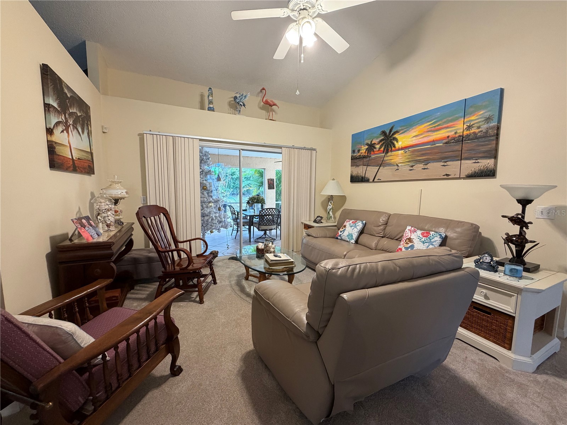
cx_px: 284
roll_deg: -0.1
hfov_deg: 102.1
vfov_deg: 85.7
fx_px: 229
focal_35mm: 14
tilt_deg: -6.2
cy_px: 212
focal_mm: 2.22
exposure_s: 1/60
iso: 250
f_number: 2.2
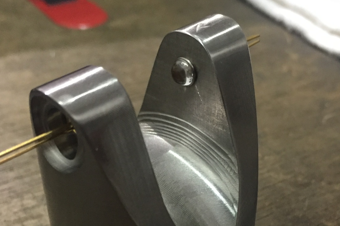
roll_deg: +0.0
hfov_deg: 35.6
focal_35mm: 56
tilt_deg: -37.9
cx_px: 178
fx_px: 529
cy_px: 177
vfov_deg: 23.9
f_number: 2.2
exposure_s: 1/20
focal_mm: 4.15
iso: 250
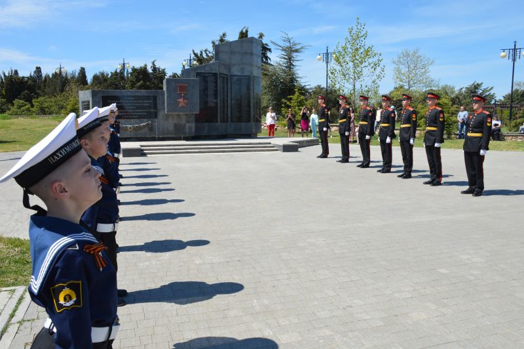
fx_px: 436
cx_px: 262
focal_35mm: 30
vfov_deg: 43.5
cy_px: 174
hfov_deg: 62.0
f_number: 8
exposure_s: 1/250
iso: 100
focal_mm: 20
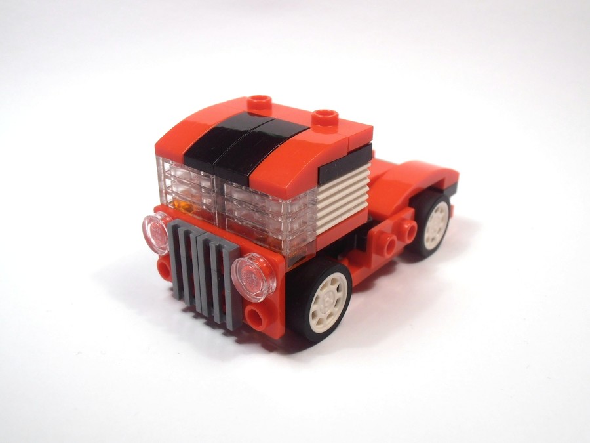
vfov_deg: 38.7
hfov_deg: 50.1
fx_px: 631
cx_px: 295
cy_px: 222
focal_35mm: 37
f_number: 3.9
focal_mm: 6.61
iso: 80
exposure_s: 1/60
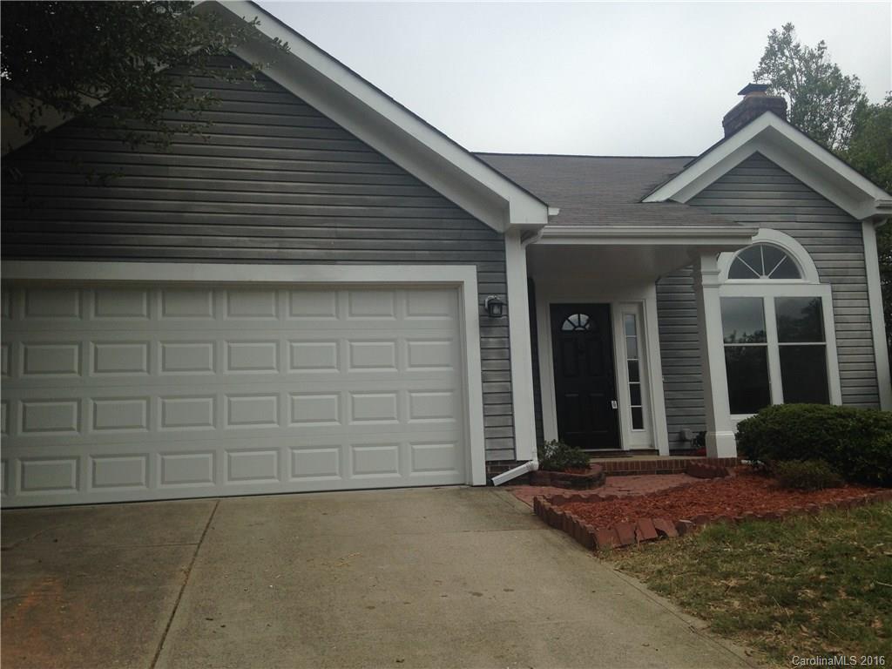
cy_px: 334
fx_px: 850
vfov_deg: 42.9
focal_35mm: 33
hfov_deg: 55.4
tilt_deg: +6.6
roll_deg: +2.5
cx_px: 446
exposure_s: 1/1550
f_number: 2.4
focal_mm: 4.12
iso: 50
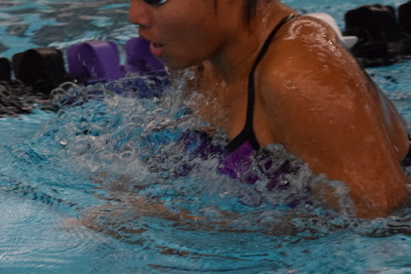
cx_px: 3
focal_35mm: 372
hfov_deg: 5.5
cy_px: 157
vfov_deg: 3.7
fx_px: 4248
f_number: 4.8
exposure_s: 1/200
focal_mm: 102
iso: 3200
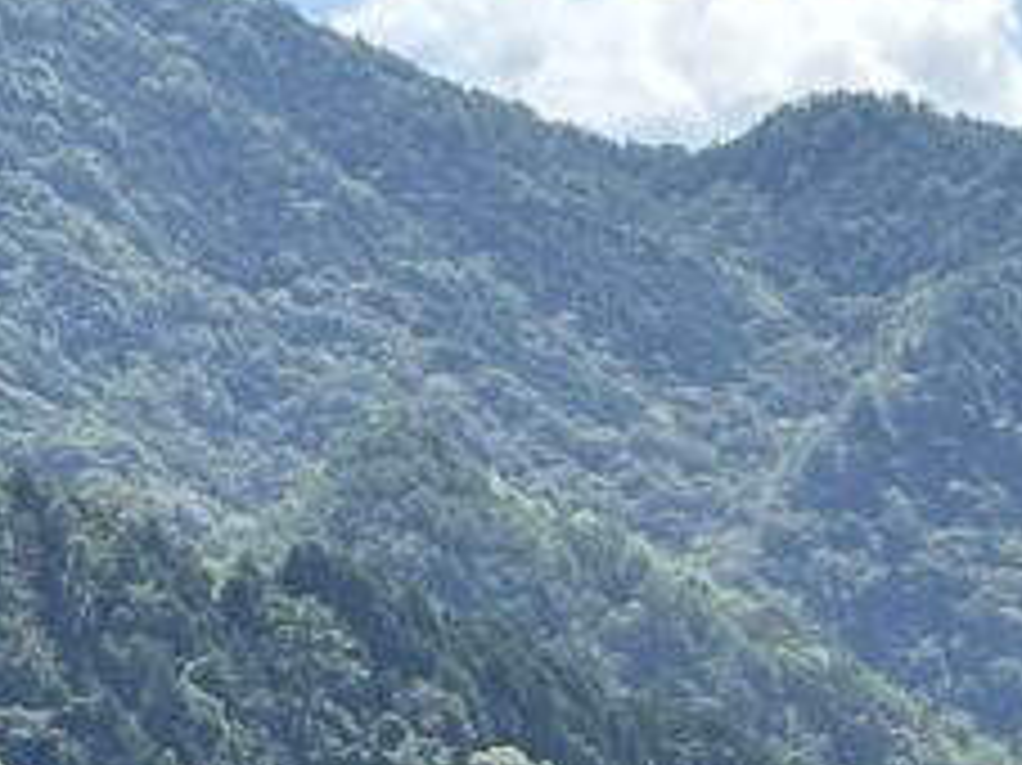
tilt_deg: -5.7
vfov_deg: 6.2
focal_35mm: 235
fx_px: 6934
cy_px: 1444
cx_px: 1792
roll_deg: +3.0
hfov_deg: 8.2
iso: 32
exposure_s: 1/1328
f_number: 1.6
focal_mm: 5.96
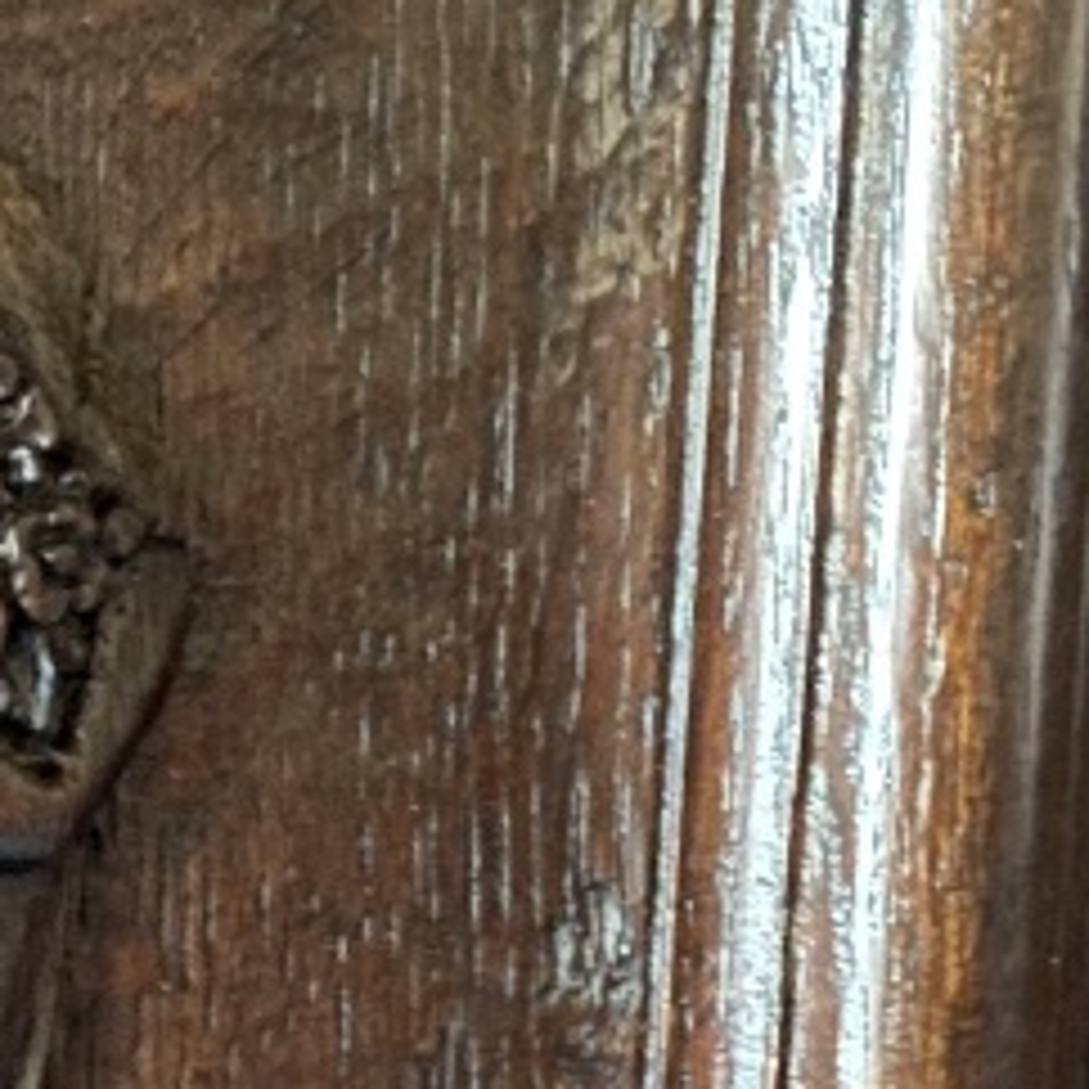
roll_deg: -1.7
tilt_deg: -6.1
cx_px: -63
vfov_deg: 14.8
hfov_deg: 15.0
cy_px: 1251
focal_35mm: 114
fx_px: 4058
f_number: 1.8
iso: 500
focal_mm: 4.25
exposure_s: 1/8
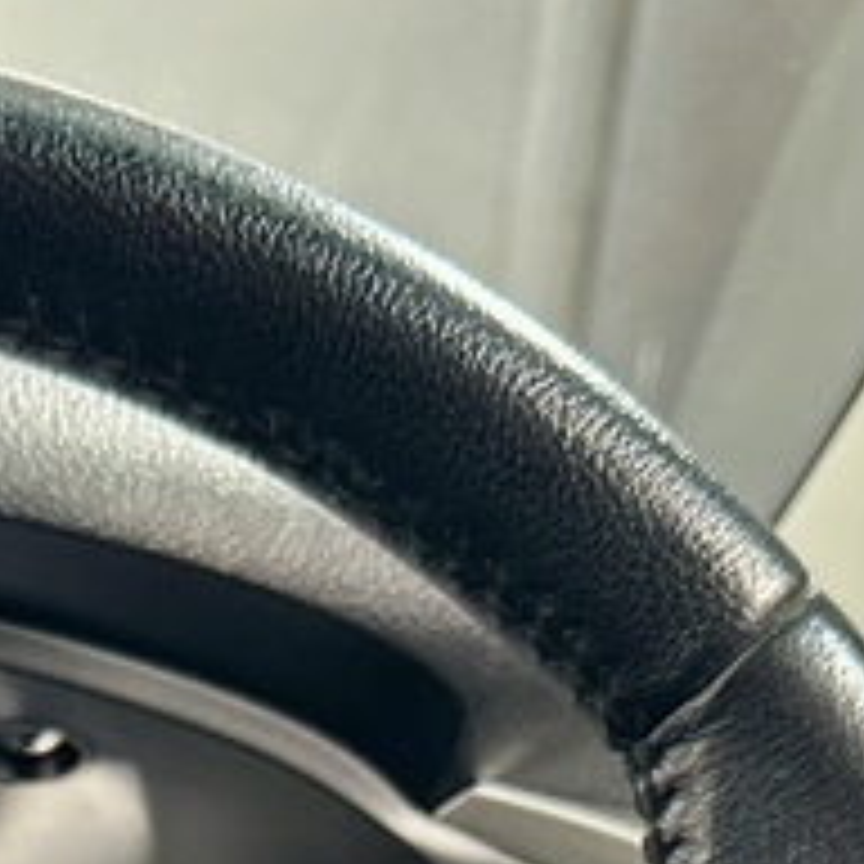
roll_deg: -6.0
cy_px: 1638
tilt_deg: -19.1
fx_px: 3191
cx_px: -162
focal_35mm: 113
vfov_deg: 13.5
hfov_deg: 14.9
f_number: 1.78
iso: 320
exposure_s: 1/60
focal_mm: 6.86
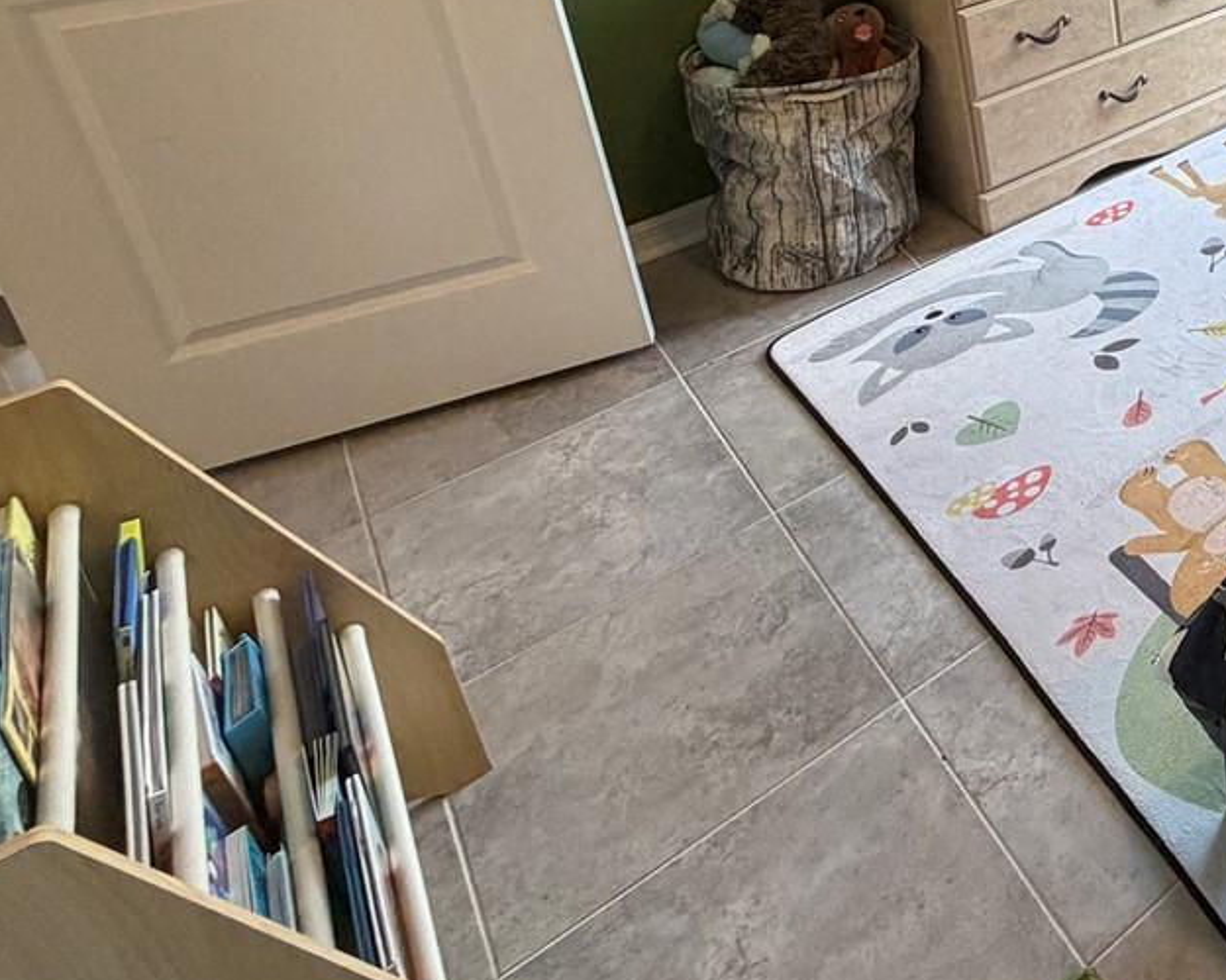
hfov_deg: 39.7
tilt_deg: -20.4
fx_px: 1270
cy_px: -73
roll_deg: +2.3
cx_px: 1410
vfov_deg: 36.4
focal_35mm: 35
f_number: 2.2
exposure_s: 1/60
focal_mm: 2.22
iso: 250
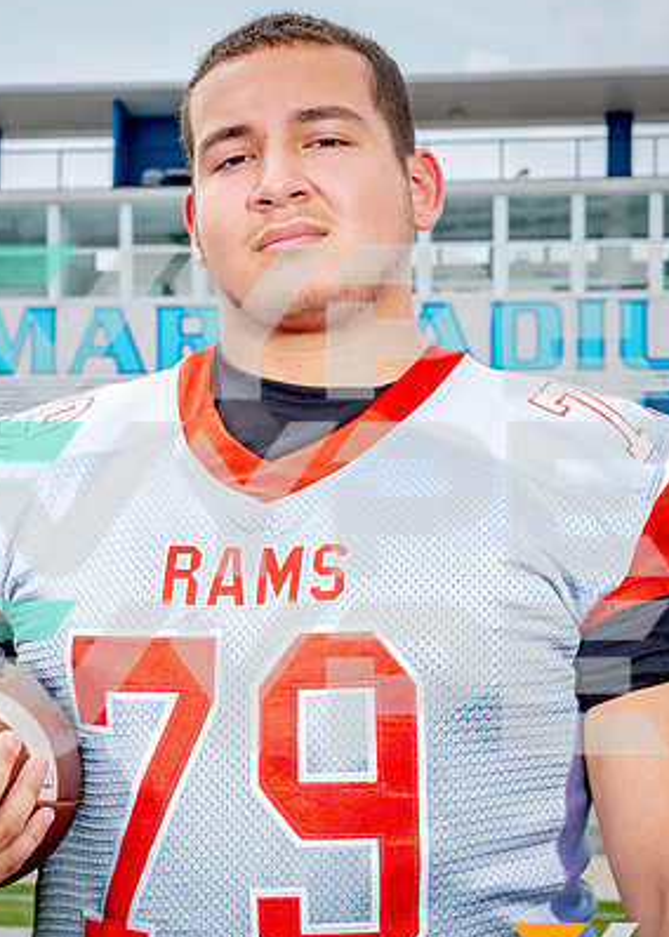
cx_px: 335
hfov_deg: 17.9
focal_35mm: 80
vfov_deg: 24.8
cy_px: 500
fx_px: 2129
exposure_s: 1/125
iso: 100
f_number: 8
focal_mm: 47
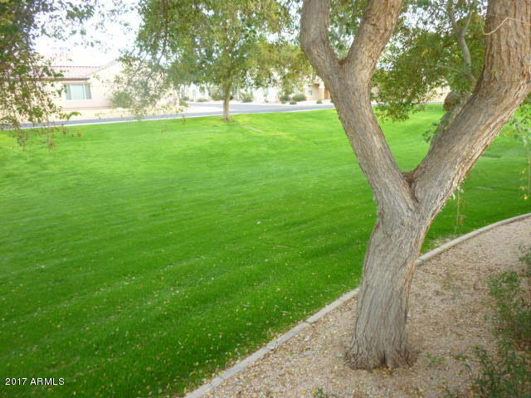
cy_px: 199
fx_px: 383
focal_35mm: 25
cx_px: 266
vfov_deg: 54.9
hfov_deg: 69.4
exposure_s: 1/80
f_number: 3.3
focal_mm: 4.5
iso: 100
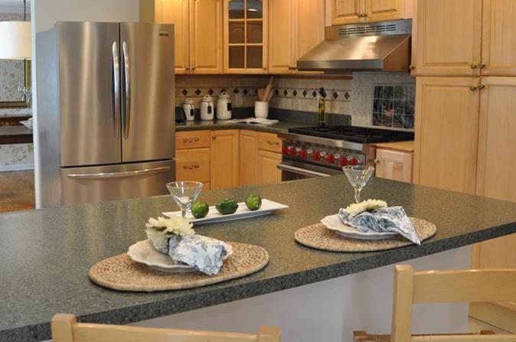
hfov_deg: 47.2
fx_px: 587
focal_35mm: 41
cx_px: 208
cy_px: 120
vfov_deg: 32.3
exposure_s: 1/30
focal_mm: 18
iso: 400
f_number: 5.6
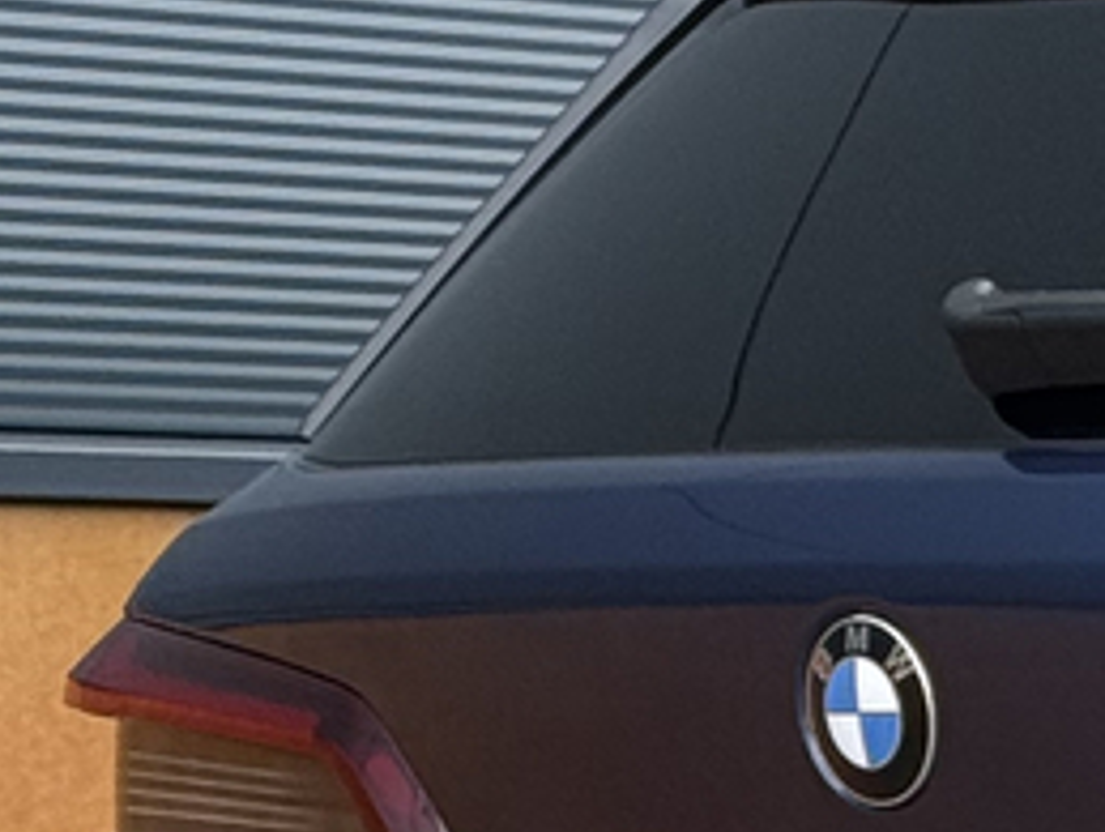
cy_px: 1574
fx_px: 9462
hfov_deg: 6.2
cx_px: 3247
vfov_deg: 5.0
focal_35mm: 296
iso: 80
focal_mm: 6.76
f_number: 1.78
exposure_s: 1/1242
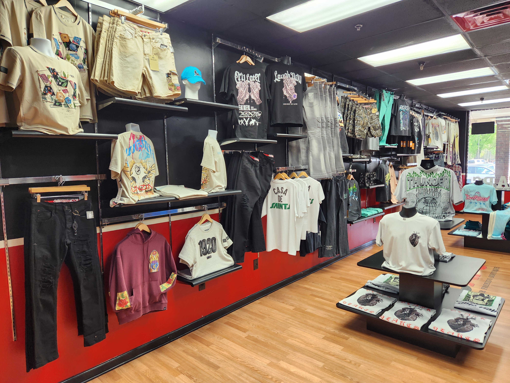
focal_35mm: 23
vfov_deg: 58.9
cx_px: 255
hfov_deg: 73.9
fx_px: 339
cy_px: 192
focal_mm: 5.4
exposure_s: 1/120
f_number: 1.8
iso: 160
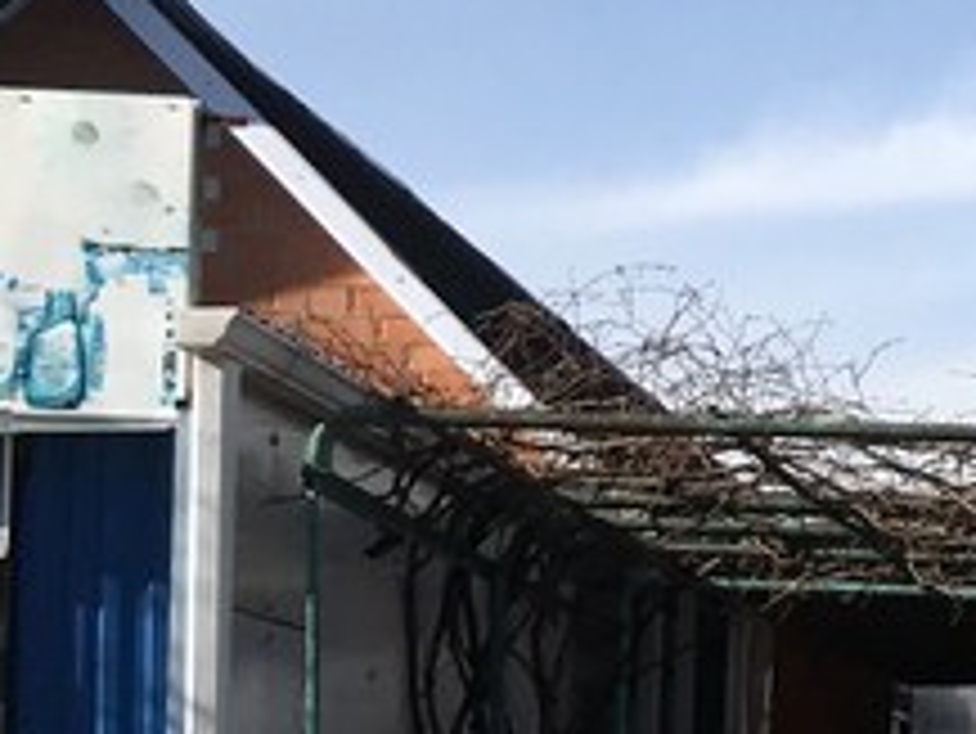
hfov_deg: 12.2
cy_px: 662
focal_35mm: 132
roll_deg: +0.2
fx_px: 3724
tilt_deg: +3.7
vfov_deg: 11.2
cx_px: 2267
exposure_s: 1/2660
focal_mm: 3.99
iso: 20
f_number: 1.8
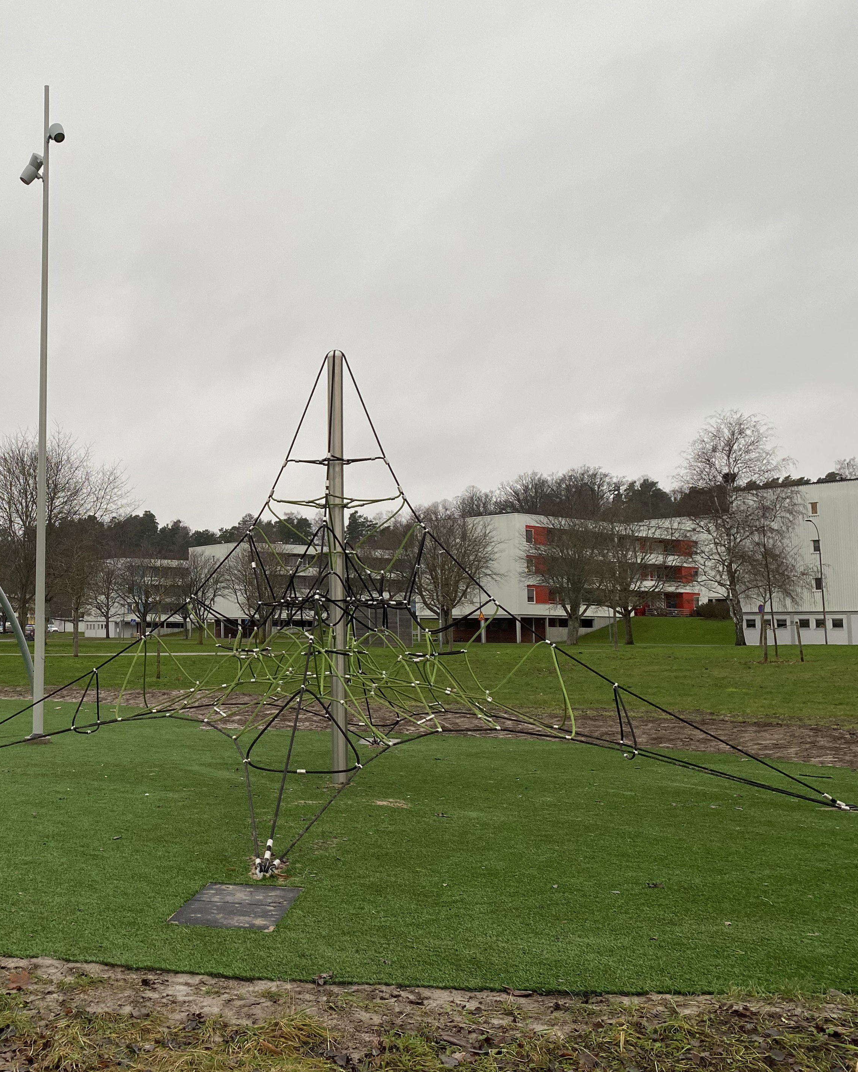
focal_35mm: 36
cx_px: 123
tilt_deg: +6.4
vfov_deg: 50.3
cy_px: 518
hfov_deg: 38.9
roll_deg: -0.6
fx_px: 1143
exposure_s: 1/122
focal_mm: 4.25
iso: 50
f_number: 1.8
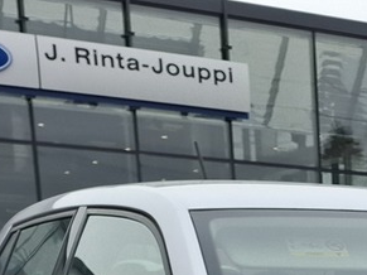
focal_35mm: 114
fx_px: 1208
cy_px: 671
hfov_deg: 15.6
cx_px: 591
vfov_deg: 10.9
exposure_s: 1/841
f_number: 1.8
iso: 50
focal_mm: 5.54
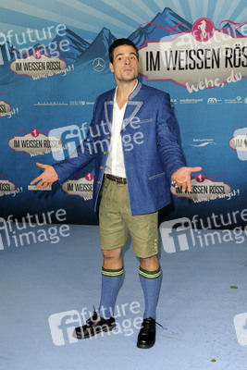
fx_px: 463
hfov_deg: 29.9
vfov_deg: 43.6
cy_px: 185
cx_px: 124
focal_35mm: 45
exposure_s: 1/160
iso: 1000
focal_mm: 45
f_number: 5
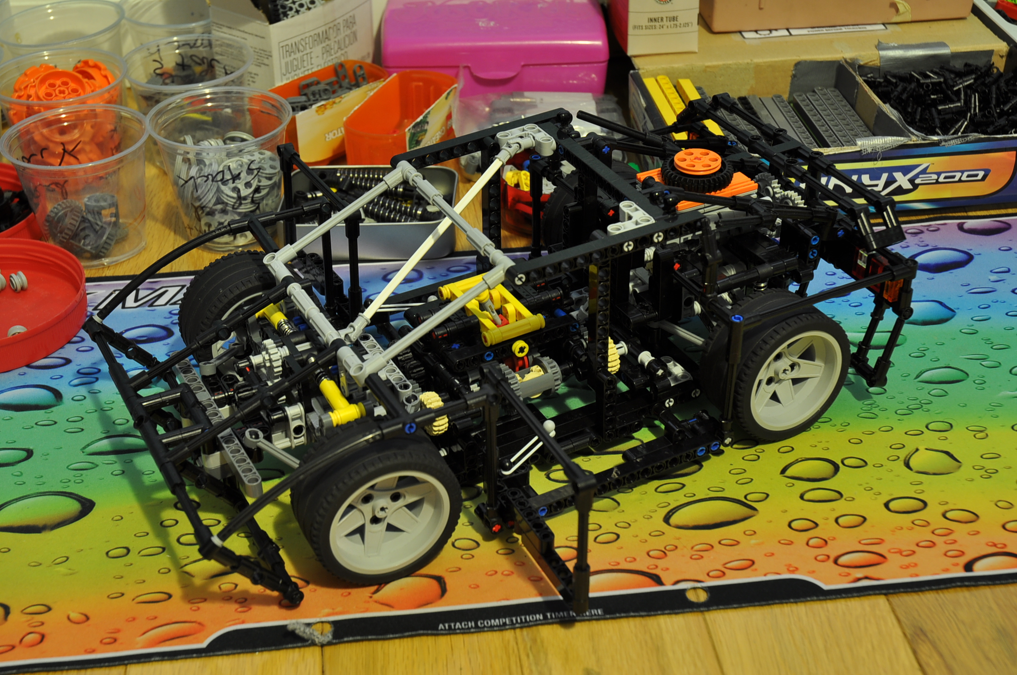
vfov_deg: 23.7
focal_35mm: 57
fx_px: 1608
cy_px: 338
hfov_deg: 35.1
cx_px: 508
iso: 200
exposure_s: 1
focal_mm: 38
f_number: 7.1
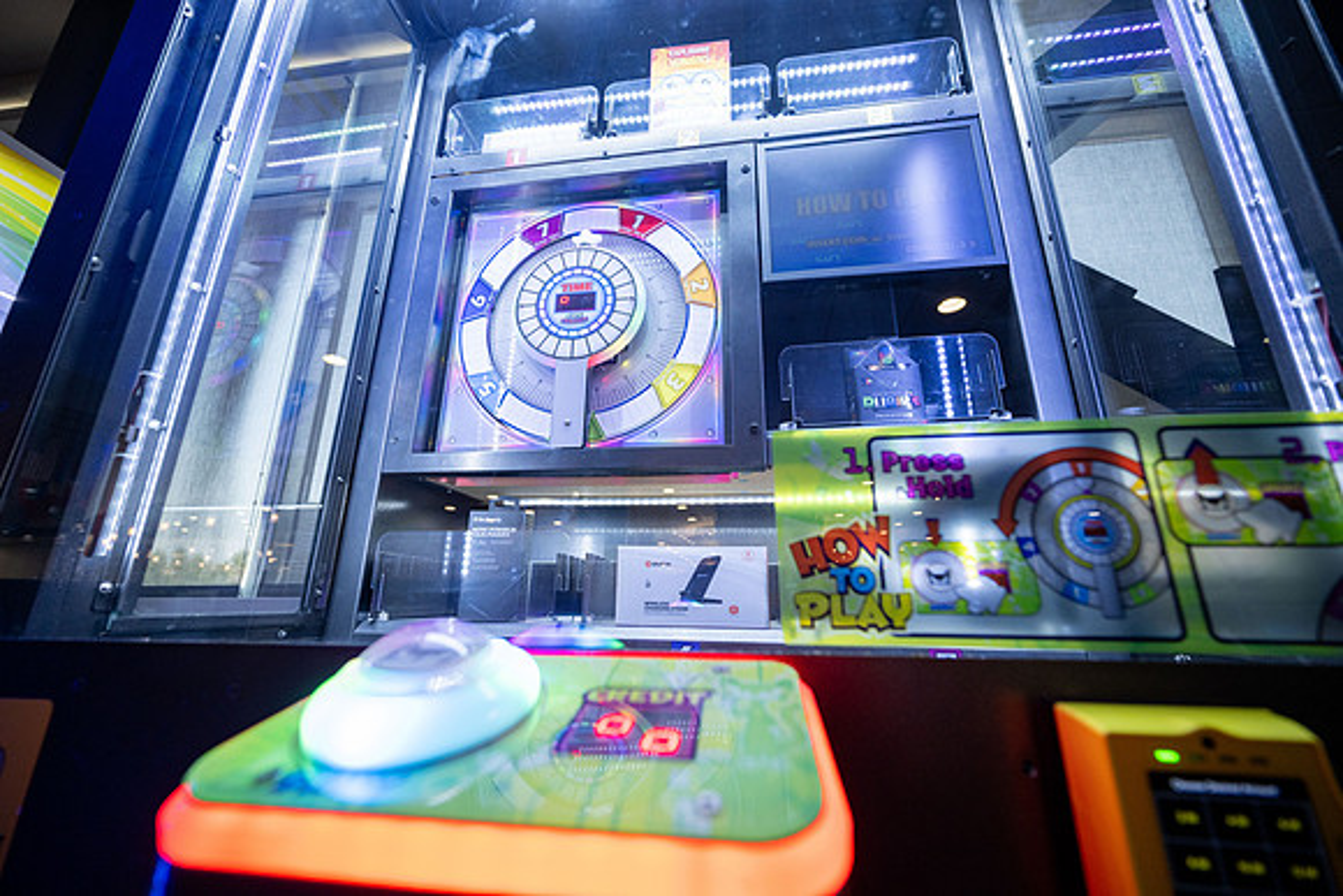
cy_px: 448
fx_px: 522
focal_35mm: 14
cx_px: 672
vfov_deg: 81.2
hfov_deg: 104.2
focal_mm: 14
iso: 800
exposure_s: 1/200
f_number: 4
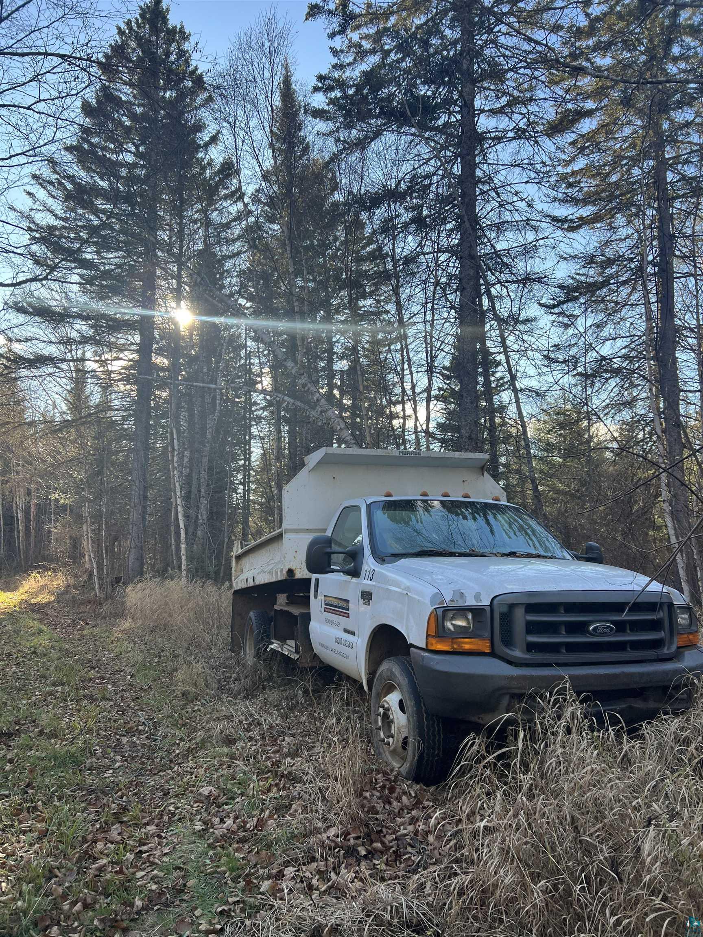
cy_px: 468
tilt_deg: +6.9
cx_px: 352
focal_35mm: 26
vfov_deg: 67.3
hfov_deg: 53.1
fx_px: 704
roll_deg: -2.1
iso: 50
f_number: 1.5
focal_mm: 5.7
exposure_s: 1/499
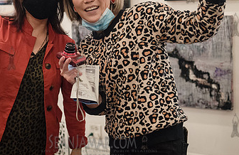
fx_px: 467
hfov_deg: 28.3
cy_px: 51
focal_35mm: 71
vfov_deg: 18.8
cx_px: 66
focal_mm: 35
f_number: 3.2
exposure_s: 1/200
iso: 2500
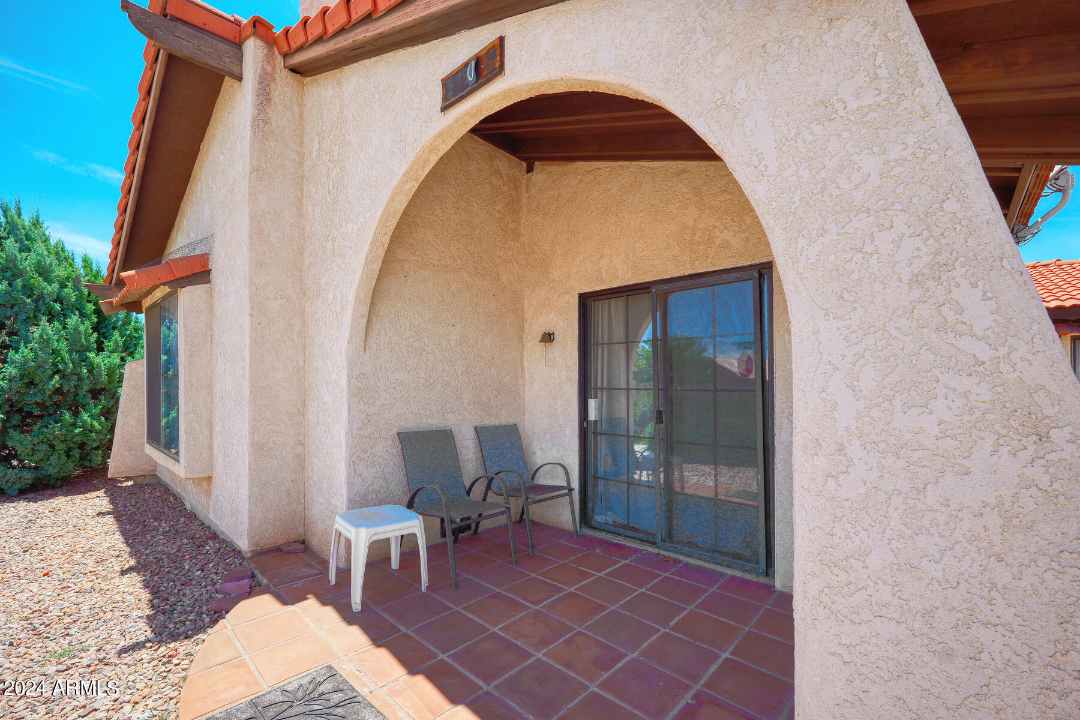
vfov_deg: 81.2
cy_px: 360
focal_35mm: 14
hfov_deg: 104.3
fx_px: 420
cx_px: 540
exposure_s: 1/250
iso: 250
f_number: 8
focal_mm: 14
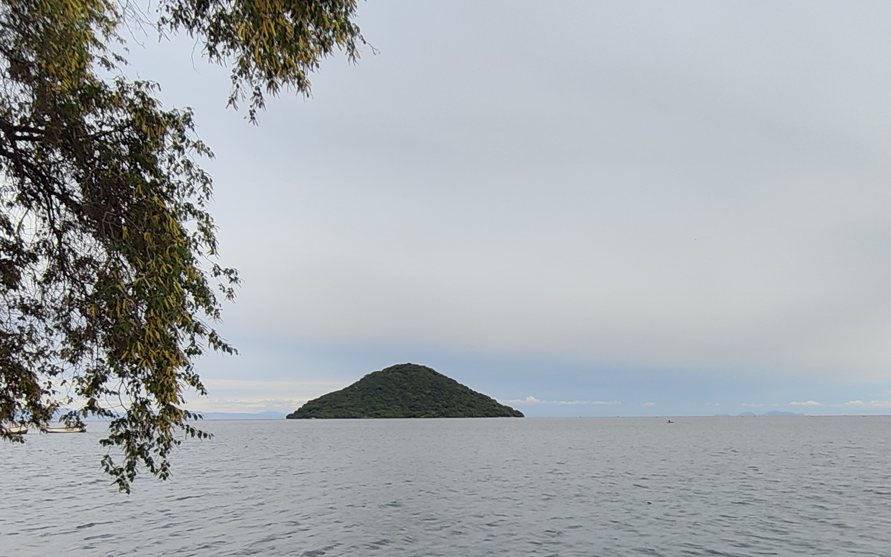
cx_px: 491
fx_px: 631
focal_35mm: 26
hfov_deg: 70.2
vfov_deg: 44.9
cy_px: 455
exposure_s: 1/109
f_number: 2.2
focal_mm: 1.64
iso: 50
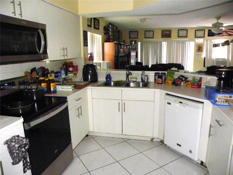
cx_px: 116
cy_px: 88
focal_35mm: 26
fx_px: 175
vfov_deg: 53.1
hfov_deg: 67.3
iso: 800
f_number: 2.8
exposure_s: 1/30
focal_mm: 4.6
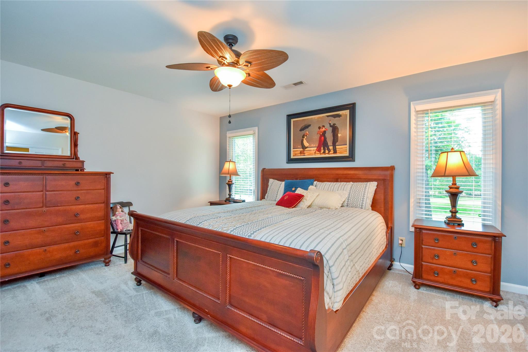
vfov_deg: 77.3
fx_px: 220
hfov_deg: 100.4
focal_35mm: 15
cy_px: 176
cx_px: 264
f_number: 4.5
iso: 800
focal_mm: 10
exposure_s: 1/80
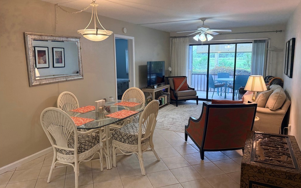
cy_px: 91
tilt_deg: -8.6
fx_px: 213
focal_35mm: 26
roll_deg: +0.9
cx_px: 152
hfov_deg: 70.4
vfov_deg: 47.6
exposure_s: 1/146
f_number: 1.78
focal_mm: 6.76
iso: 200
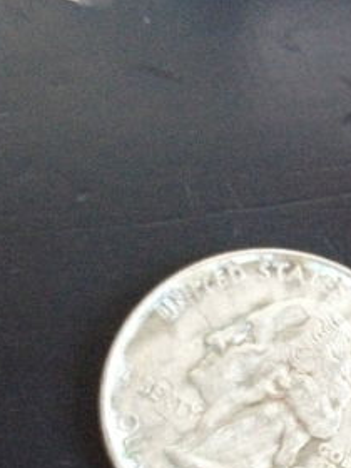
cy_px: 445
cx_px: 287
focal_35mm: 75
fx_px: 1014
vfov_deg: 25.0
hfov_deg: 19.4
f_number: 2.4
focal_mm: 4.28
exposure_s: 1/15
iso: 640
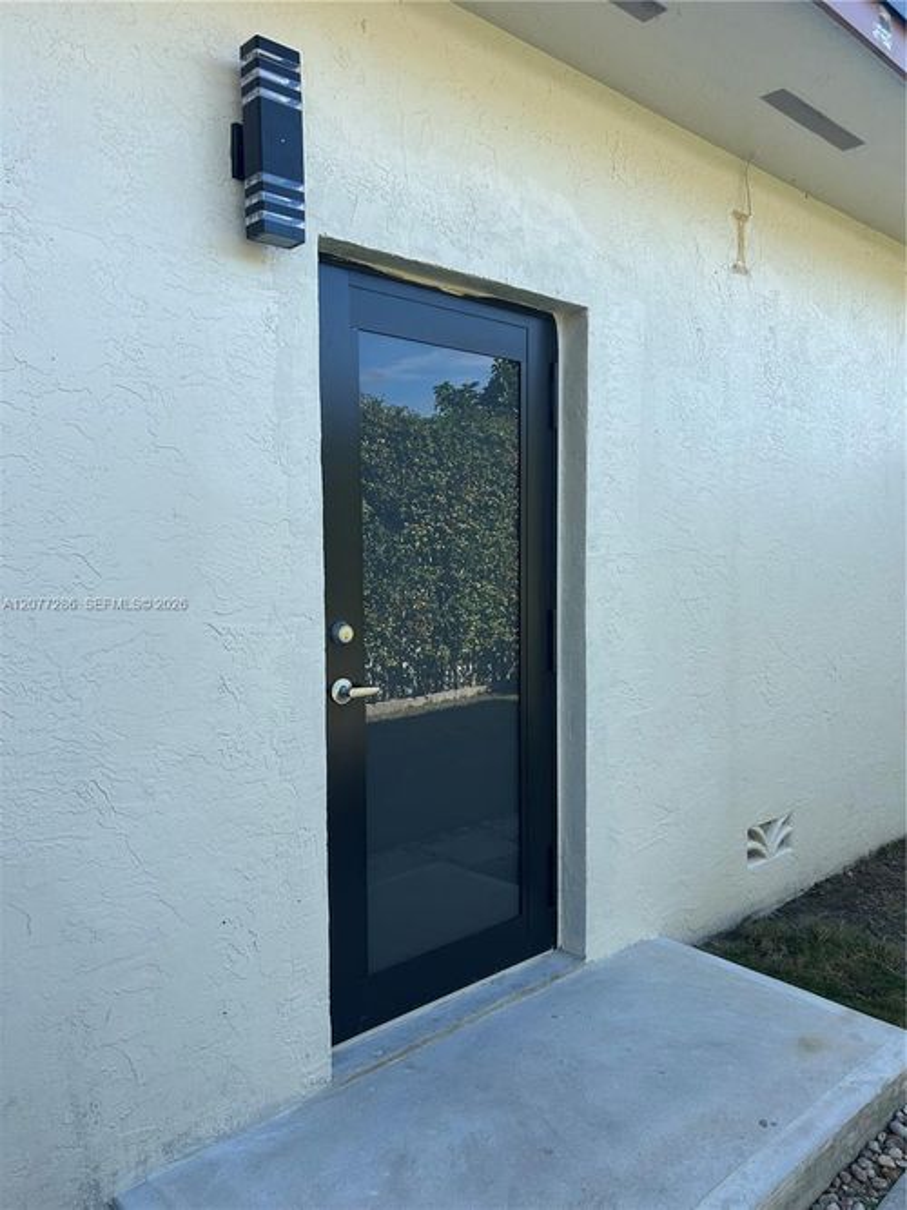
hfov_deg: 53.0
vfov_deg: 67.3
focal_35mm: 26
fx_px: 909
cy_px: 605
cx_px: 454
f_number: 1.5
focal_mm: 5.7
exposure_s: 1/909
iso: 50
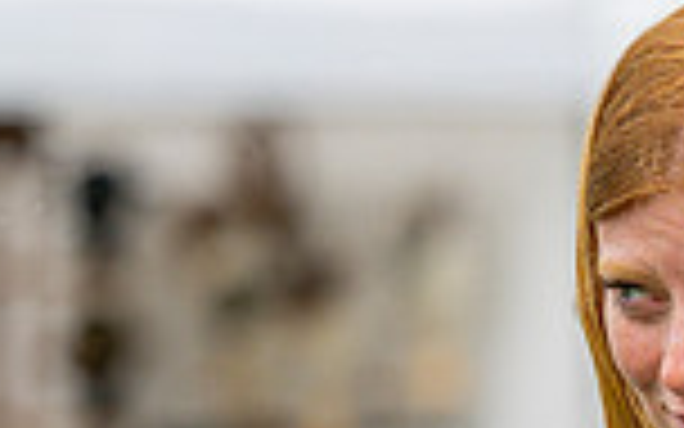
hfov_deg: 2.9
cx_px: 917
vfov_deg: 1.8
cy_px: 888
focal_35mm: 726
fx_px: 13534
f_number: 4.5
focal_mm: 160
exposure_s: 1/2000
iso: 400
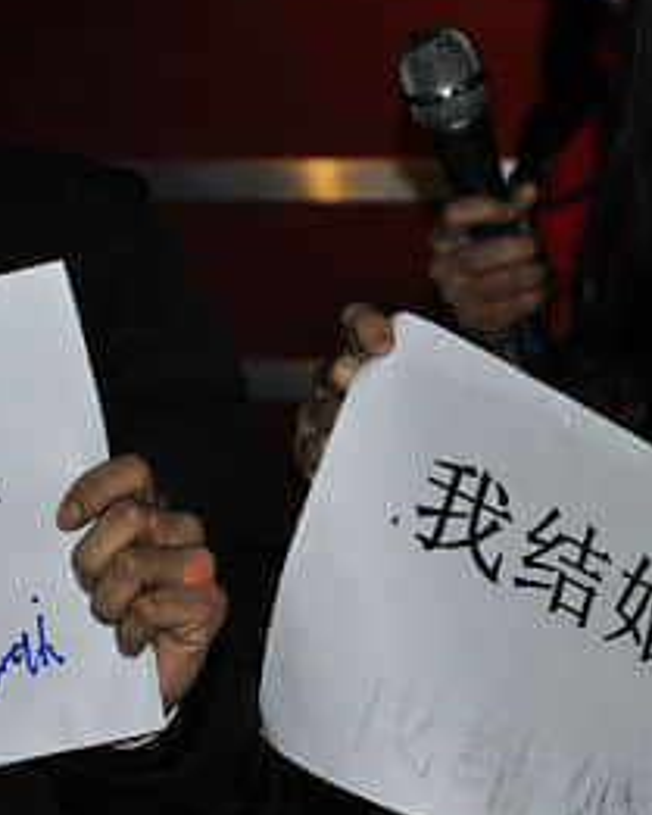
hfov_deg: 9.9
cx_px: 122
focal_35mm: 155
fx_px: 3737
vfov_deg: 12.4
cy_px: 226
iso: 800
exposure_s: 1/60
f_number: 4.8
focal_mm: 48
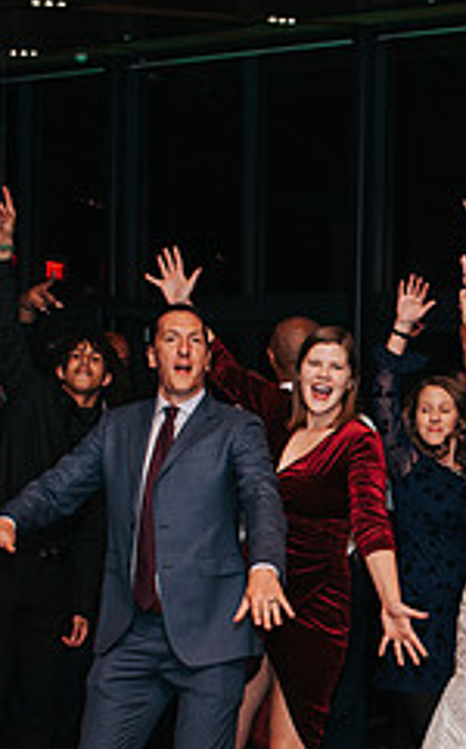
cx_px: 553
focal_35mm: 86
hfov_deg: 14.7
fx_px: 1753
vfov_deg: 23.8
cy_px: 586
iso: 1000
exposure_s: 1/200
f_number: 3.5
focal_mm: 35
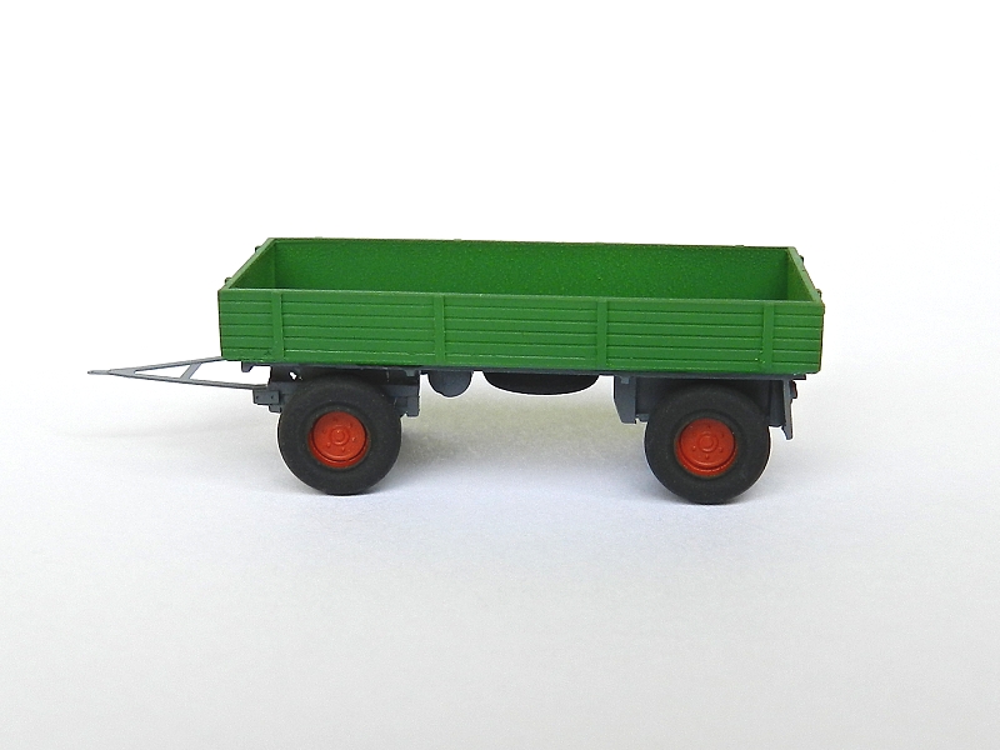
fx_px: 924
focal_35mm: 32
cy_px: 375
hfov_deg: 56.8
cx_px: 500
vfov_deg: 44.2
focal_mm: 5.6
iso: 160
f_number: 3.7
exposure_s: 1/100
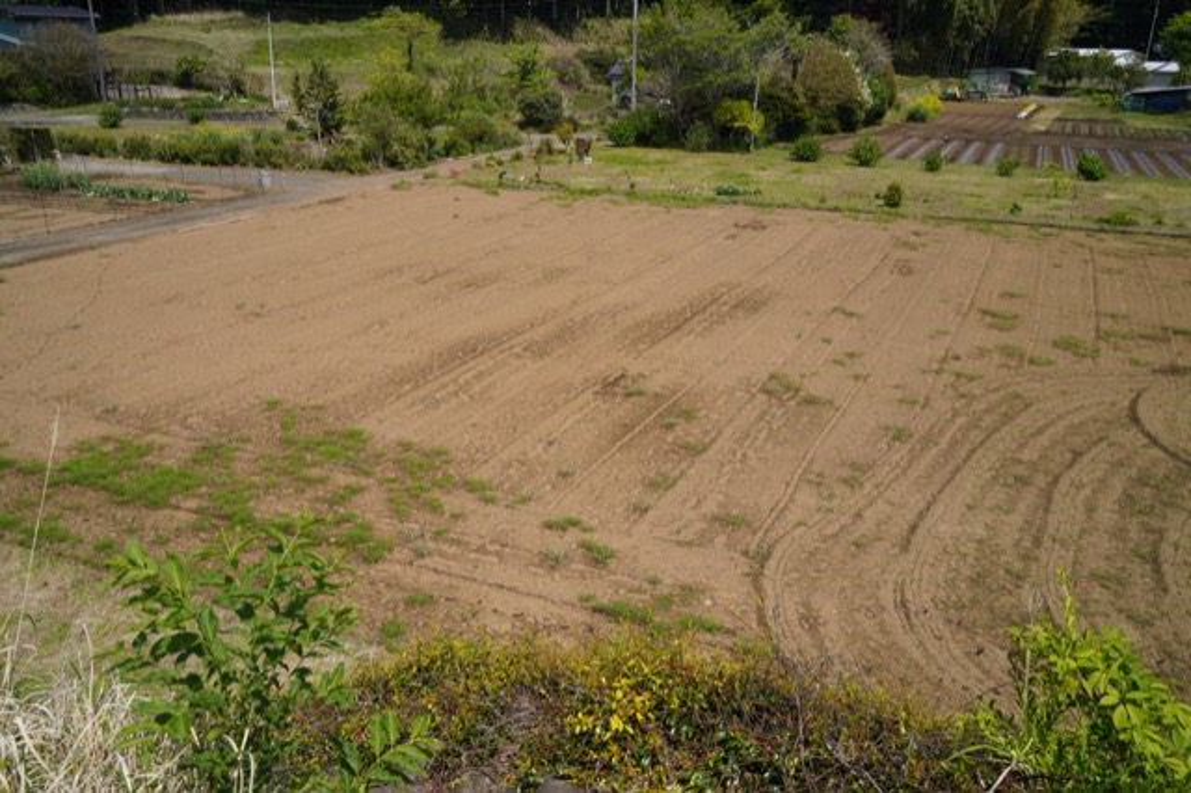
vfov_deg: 46.4
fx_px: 926
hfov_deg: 65.5
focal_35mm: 28
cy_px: 396
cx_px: 596
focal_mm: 28
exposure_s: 1/400
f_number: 6.3
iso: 100
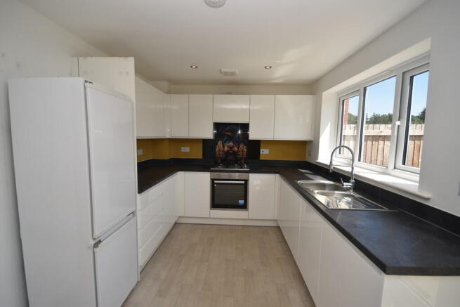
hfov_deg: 100.4
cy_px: 154
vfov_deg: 77.4
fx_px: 192
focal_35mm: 15
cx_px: 230
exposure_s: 1/200
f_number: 5.6
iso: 100
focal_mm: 10
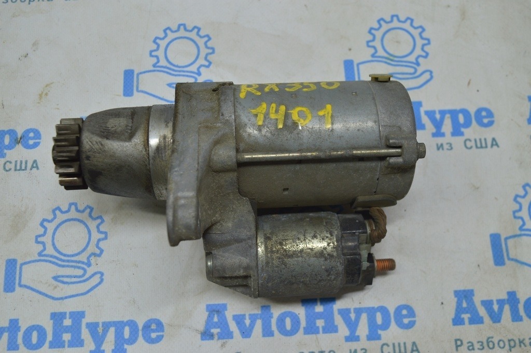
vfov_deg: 36.8
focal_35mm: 36
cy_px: 176
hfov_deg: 53.2
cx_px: 266
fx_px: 531
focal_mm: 24
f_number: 5.6
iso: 400
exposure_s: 1/40
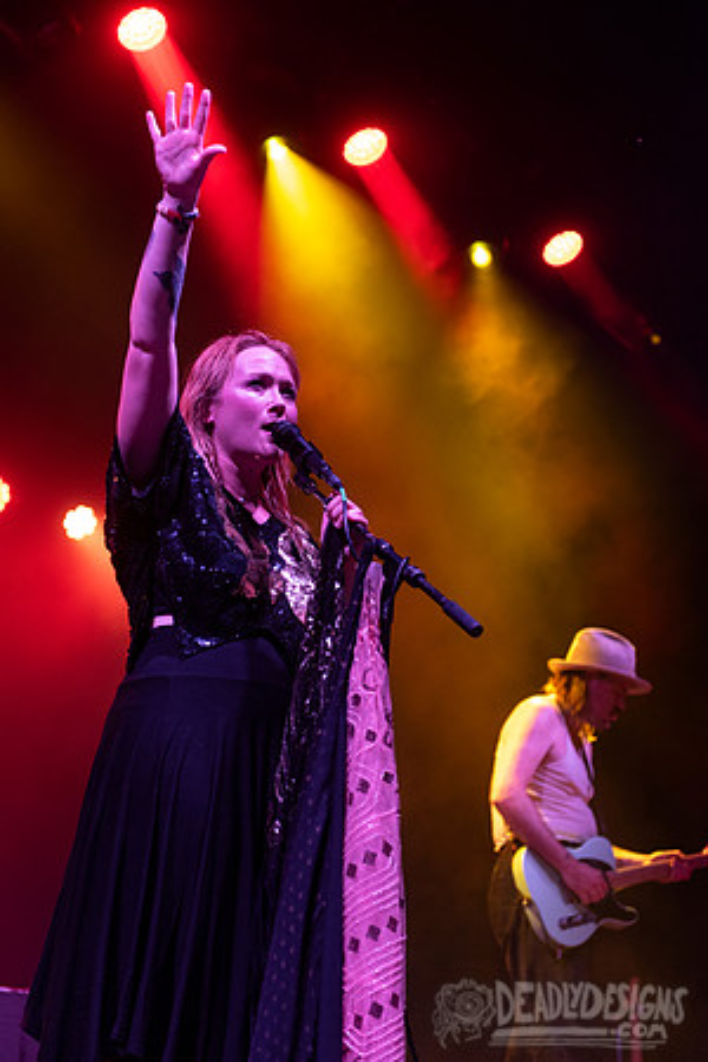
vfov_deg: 28.8
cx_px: 354
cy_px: 531
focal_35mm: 70
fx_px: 2065
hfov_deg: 19.5
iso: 2500
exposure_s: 1/400
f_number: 3.5
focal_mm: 70
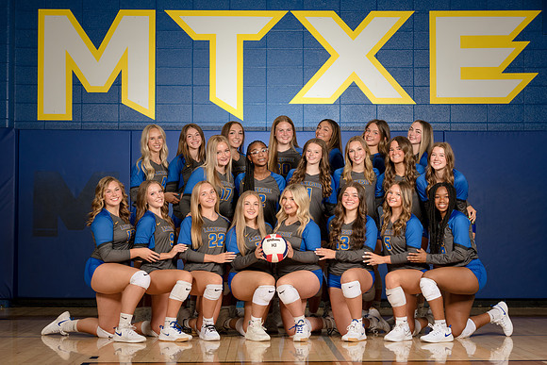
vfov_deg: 19.2
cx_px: 274
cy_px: 182
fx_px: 1079
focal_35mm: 71
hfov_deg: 28.4
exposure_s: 1/250
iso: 400
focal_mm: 70
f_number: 6.3
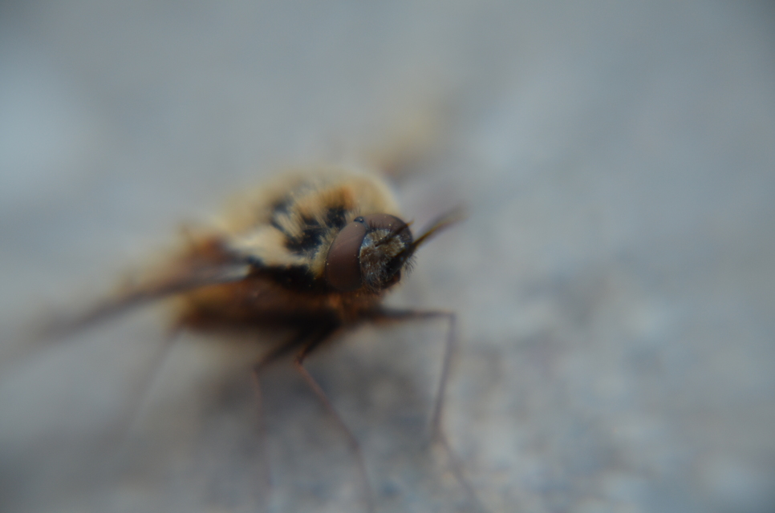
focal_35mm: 158
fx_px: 3384
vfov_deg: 8.7
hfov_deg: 13.1
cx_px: 388
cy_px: 256
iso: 320
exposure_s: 1/250
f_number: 5.6
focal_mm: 105
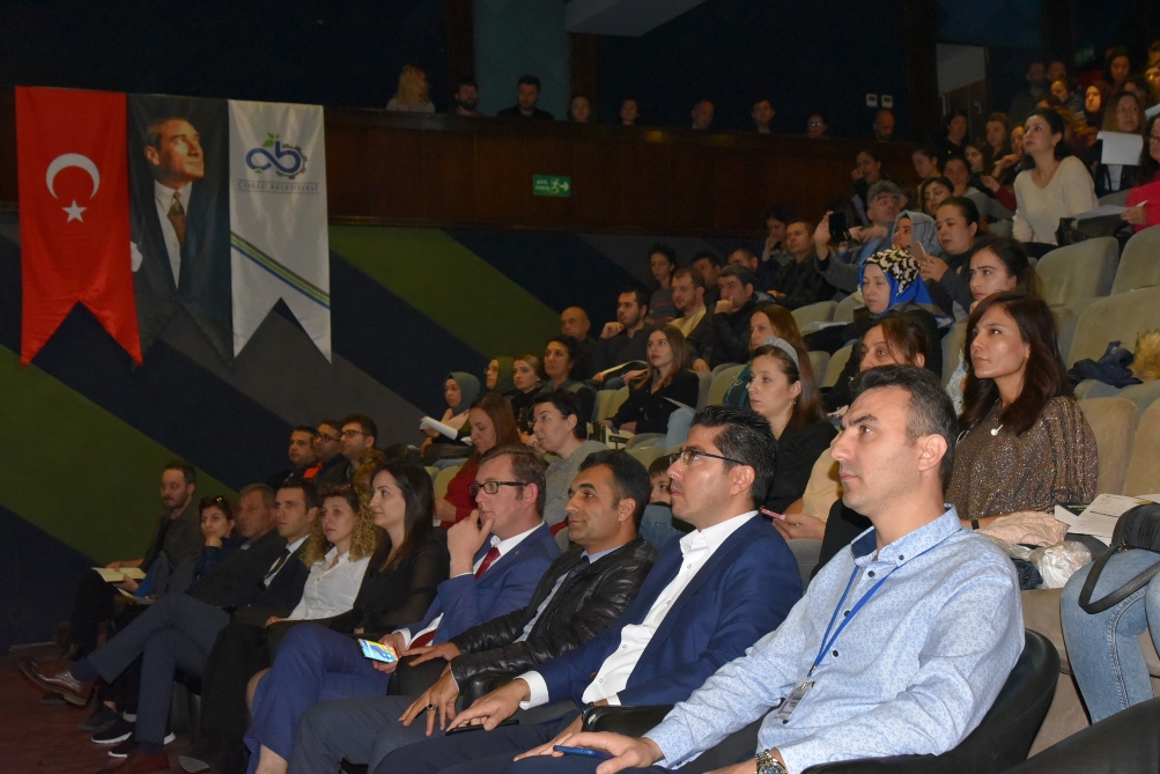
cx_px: 591
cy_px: 393
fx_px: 1515
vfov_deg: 28.7
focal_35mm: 47
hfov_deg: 41.9
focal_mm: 46
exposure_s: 1/60
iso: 8000
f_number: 9
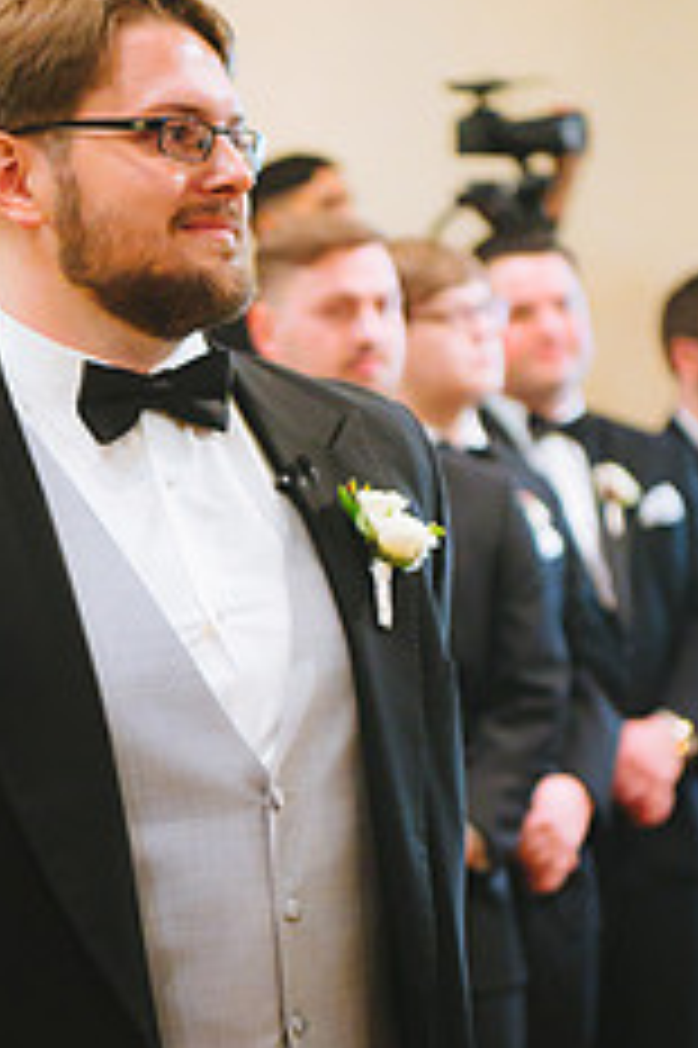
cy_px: 702
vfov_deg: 15.2
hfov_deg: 10.1
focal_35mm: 135
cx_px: 191
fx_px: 3932
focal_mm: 70
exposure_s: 1/250
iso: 2500
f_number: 2.8
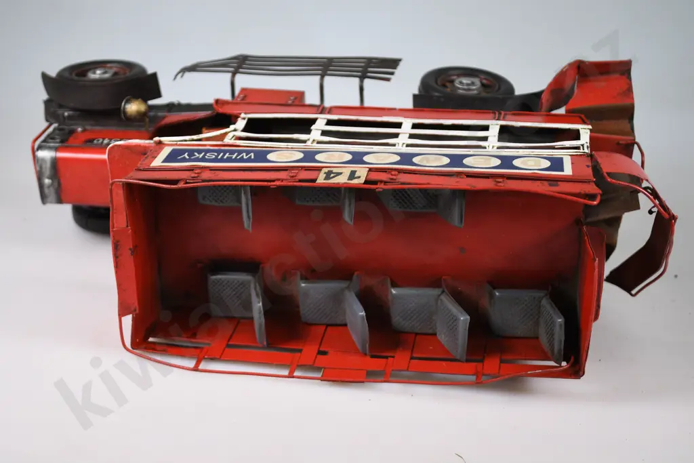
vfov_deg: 22.6
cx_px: 347
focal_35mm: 60
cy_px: 232
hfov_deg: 33.4
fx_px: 1157
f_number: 5.6
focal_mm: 40
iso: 400
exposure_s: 1/125
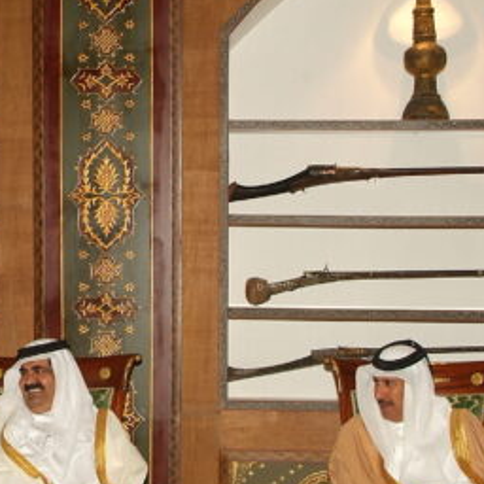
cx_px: 123
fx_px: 1329
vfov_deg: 20.3
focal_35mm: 84
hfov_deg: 20.5
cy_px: 416
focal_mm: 22
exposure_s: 1/60
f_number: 5.6
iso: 400
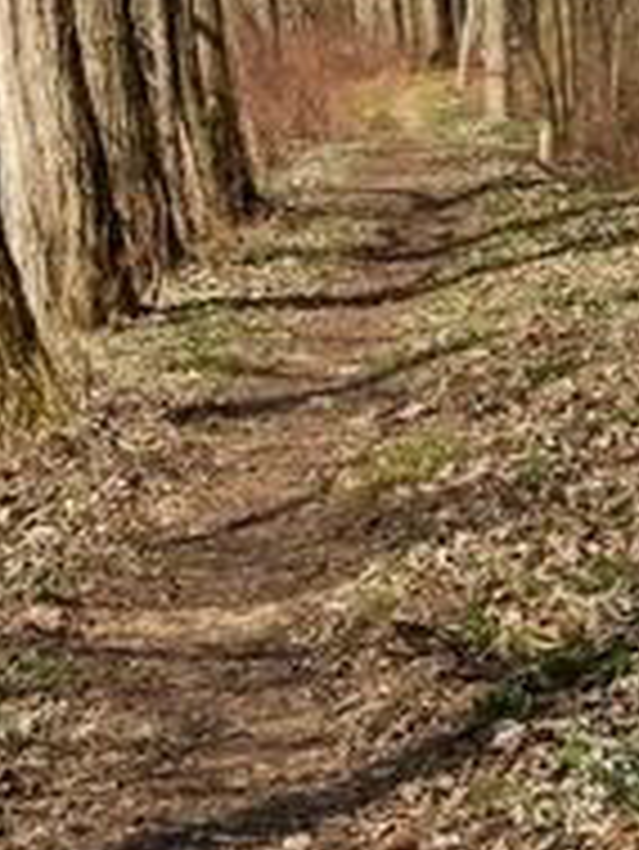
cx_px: 522
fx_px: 4475
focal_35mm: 182
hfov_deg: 8.2
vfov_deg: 10.6
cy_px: -238
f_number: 3.2
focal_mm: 7.7
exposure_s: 1/1000
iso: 100
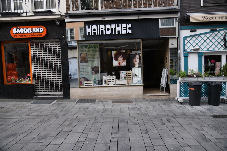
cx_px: 114
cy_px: 76
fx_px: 189
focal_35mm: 30
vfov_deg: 43.6
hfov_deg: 61.9
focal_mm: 30
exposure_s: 1/400
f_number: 4
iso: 200
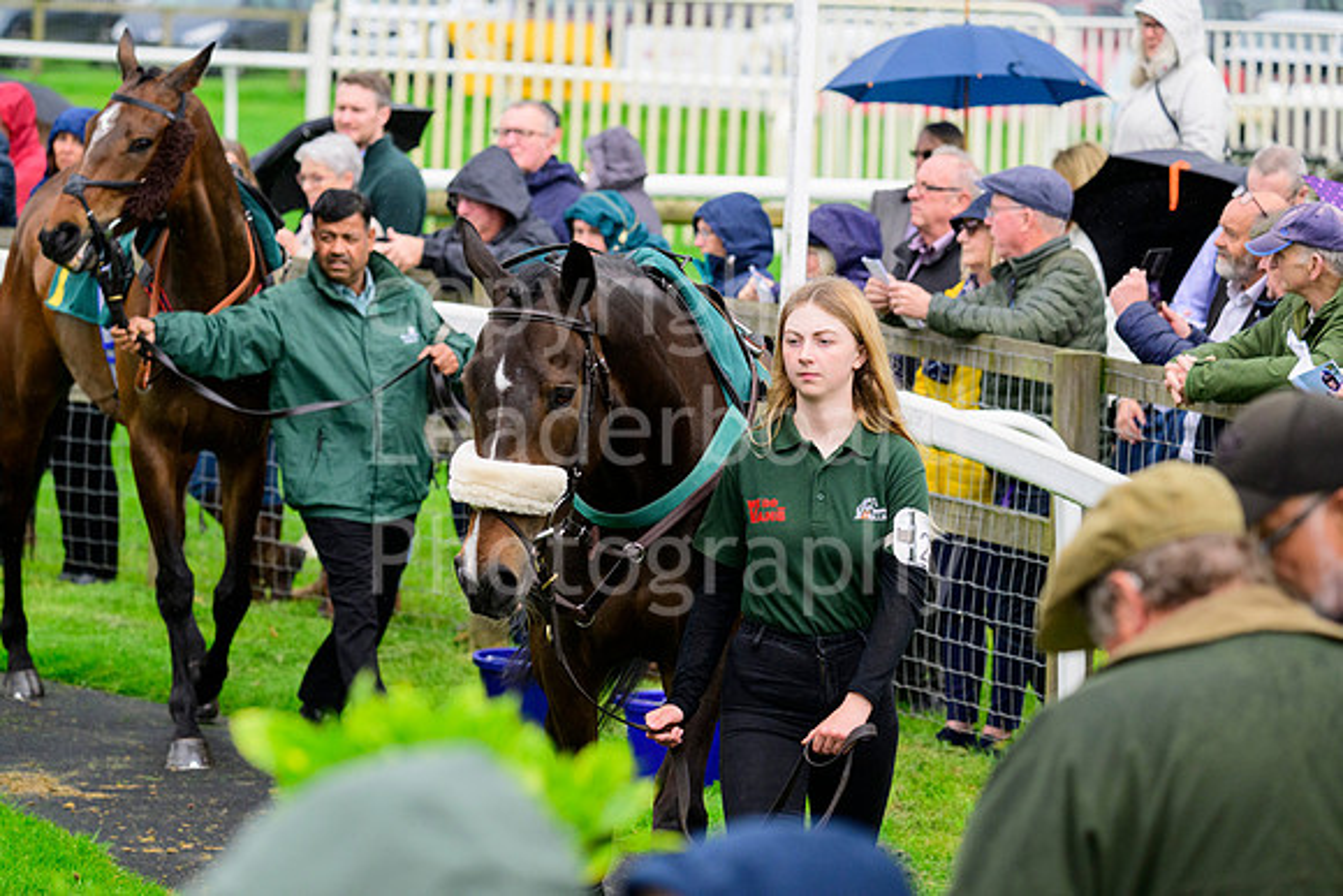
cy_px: 448
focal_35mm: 170
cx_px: 672
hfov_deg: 12.1
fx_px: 6343
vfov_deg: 8.1
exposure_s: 1/1250
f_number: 5.6
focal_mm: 170
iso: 2000
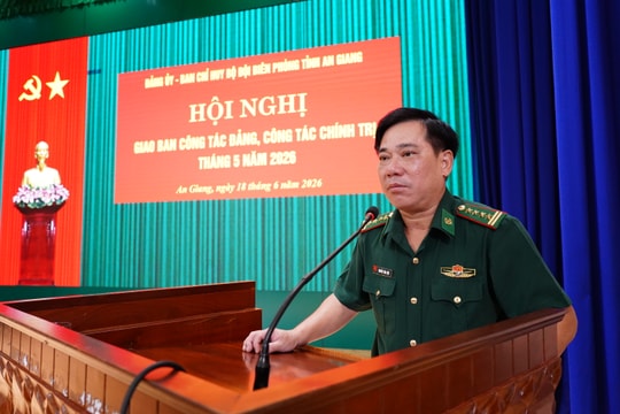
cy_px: 207
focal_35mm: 26
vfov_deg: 49.6
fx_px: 448
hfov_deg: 69.4
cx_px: 310
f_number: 5.6
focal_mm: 26
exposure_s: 1/200
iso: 5000
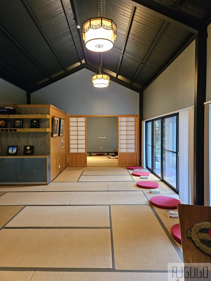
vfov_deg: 73.9
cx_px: 106
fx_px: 187
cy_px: 140
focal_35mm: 23
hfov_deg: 58.9
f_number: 1.8
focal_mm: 5.4
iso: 1000
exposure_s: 1/120
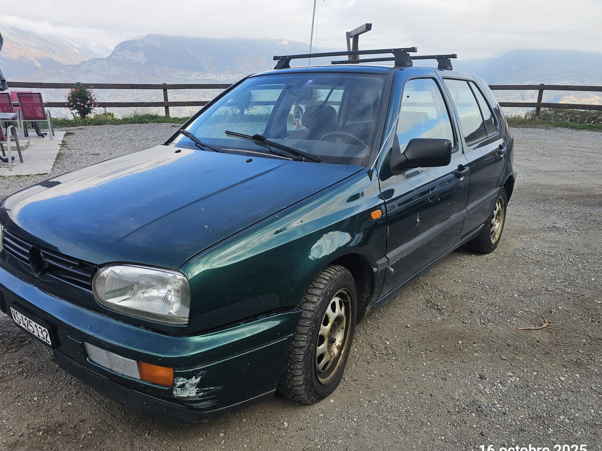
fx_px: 452
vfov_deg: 53.0
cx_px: 279
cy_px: 236
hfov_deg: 67.2
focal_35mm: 26
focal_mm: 6.3
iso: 40
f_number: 1.7
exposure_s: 1/719
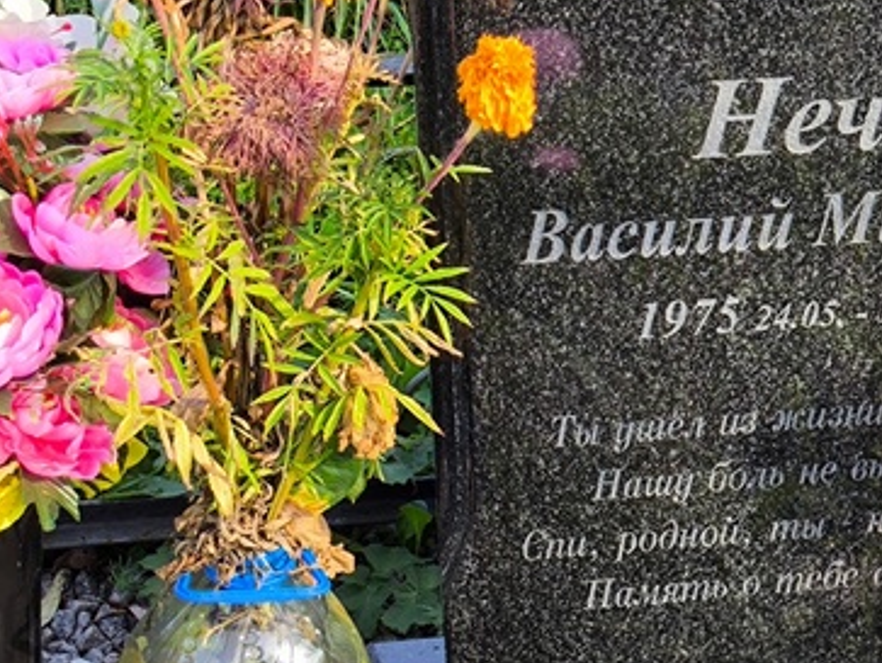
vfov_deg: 13.4
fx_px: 2806
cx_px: 871
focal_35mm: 110
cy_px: 187
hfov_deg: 17.5
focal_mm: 4.71
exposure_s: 1/255
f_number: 1.7
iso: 50
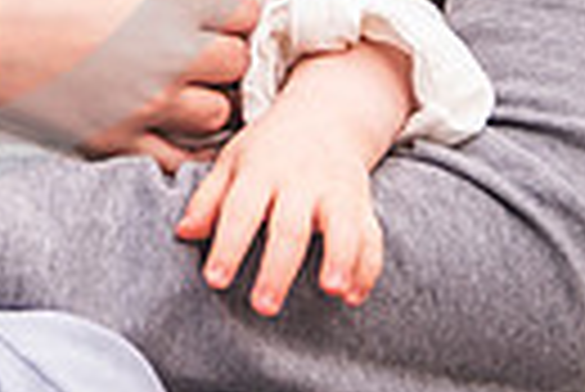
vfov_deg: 6.0
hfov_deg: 9.0
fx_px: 3628
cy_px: -354
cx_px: -243
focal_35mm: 223
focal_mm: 50
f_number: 2.8
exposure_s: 1/250
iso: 250
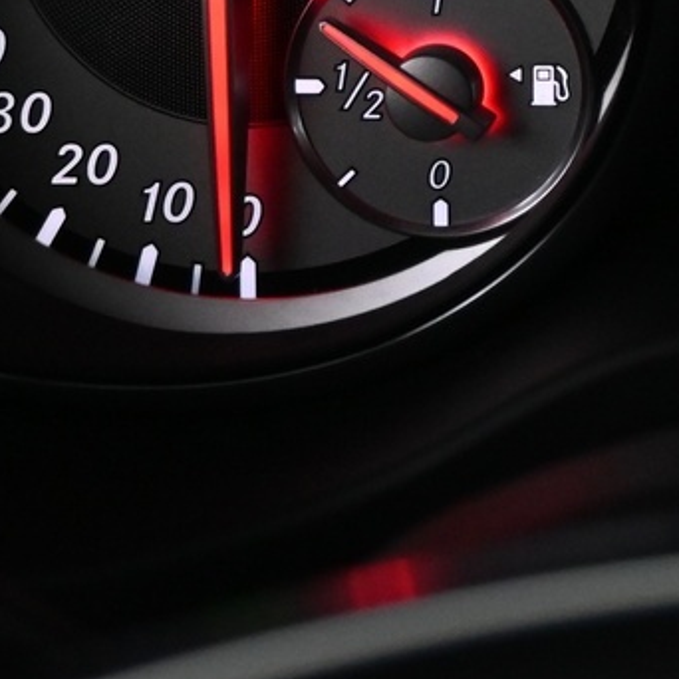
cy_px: -201
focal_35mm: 133
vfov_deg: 12.7
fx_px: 2952
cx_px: 1030
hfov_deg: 12.5
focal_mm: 22
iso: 2200
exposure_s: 1/40
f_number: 4
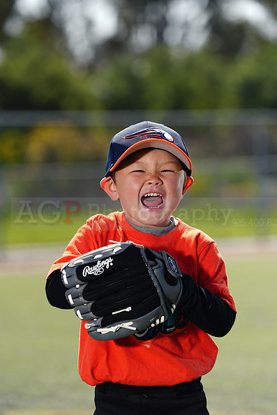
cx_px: 138
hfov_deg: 6.9
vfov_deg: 10.4
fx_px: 2284
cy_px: 208
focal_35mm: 198
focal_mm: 198
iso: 50
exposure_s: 1/250
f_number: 5
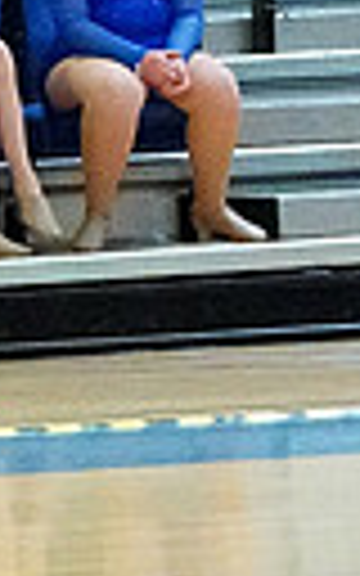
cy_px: 223
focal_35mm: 641
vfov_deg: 3.3
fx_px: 10062
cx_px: -891
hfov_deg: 2.0
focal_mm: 93
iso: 25600
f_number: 4
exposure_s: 1/1000
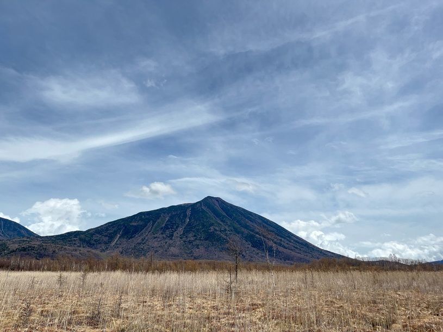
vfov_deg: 53.1
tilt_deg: +17.4
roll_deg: +0.3
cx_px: 222
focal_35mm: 26
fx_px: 333
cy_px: 166
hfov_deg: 67.3
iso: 50
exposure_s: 1/3215
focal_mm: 5.1
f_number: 1.6
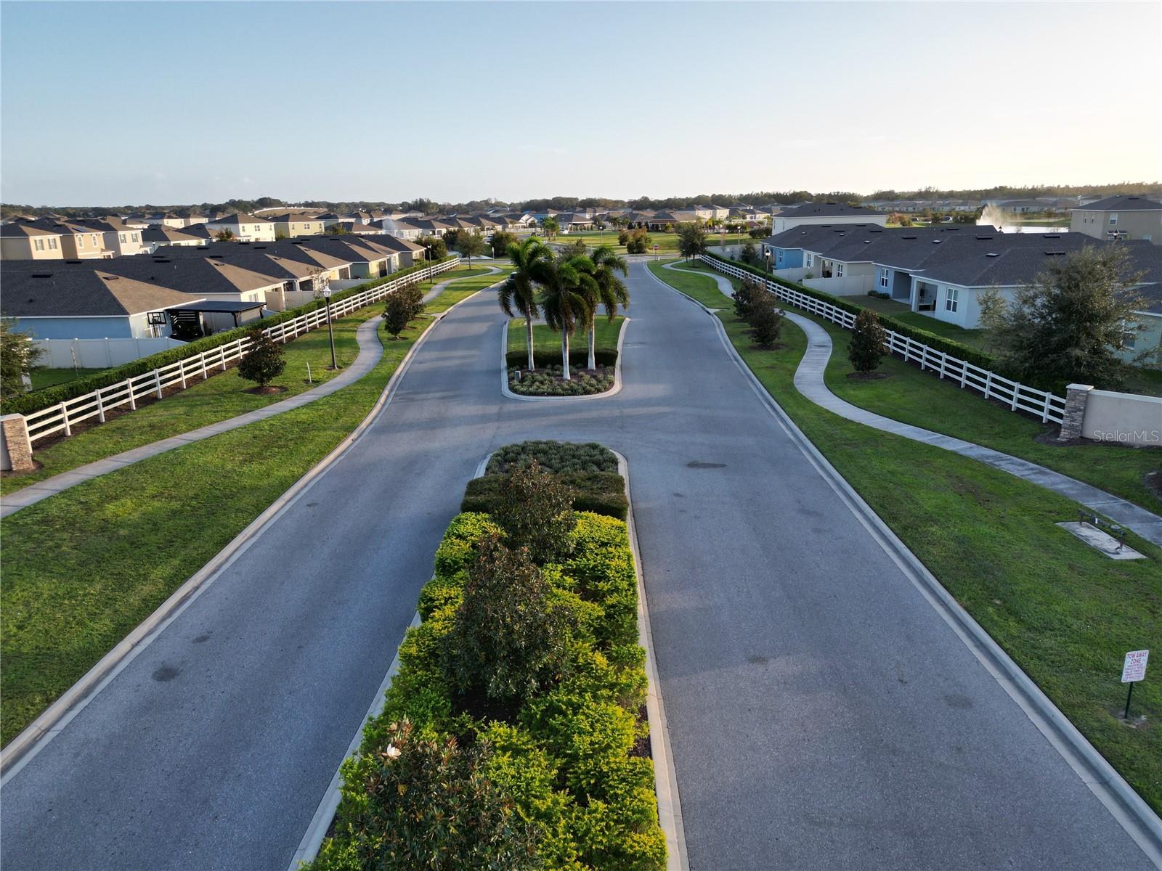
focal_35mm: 24
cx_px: 581
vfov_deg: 56.8
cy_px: 436
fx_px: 806
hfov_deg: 71.6
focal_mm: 6.72
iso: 100
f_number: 1.7
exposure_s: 1/800
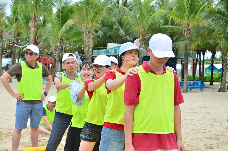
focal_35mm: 68
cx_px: 114
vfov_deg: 20.1
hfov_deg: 29.9
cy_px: 76
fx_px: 427
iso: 100
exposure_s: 1/125
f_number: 9
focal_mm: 45
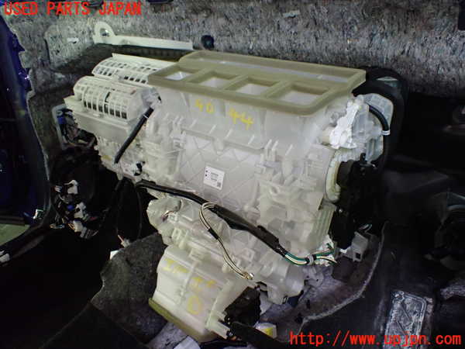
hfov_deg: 60.0
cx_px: 232
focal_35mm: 30
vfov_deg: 46.8
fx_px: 403
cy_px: 174
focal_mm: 5.4
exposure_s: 1/40
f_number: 2.3
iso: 800
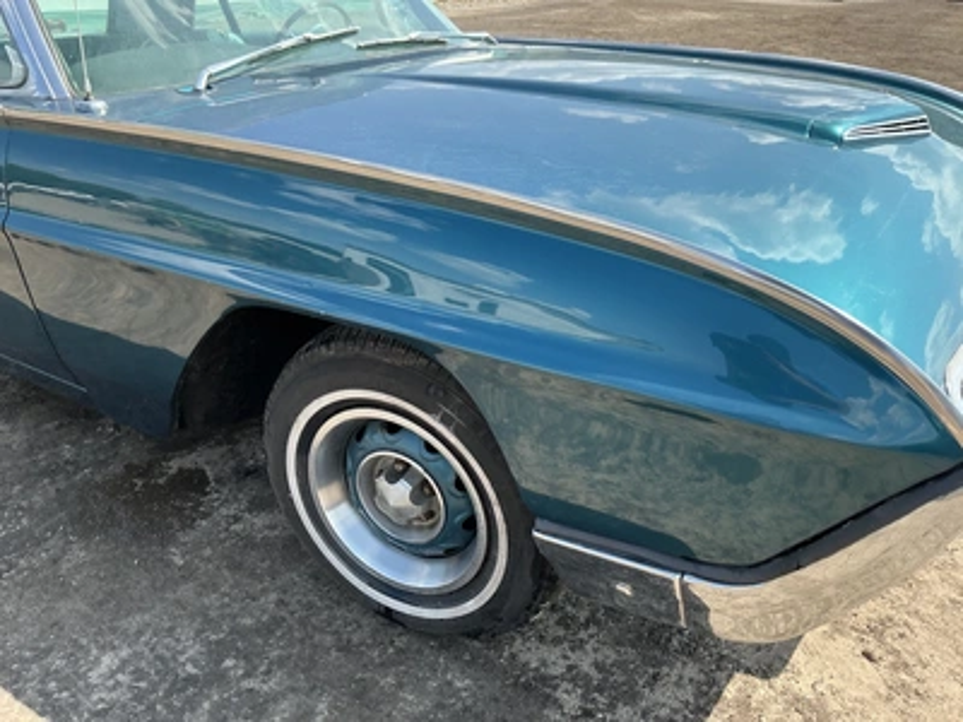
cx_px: 482
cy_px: 361
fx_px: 779
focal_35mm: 28
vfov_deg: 49.7
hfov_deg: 63.4
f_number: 1.8
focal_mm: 3
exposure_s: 1/486
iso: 25
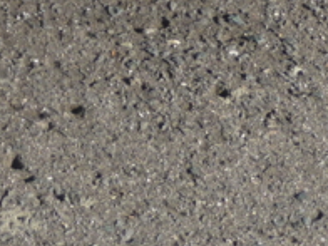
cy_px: -194
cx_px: -136
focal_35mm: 314
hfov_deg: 6.2
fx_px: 2975
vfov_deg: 4.7
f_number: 4.6
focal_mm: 13.1
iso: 100
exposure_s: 1/160
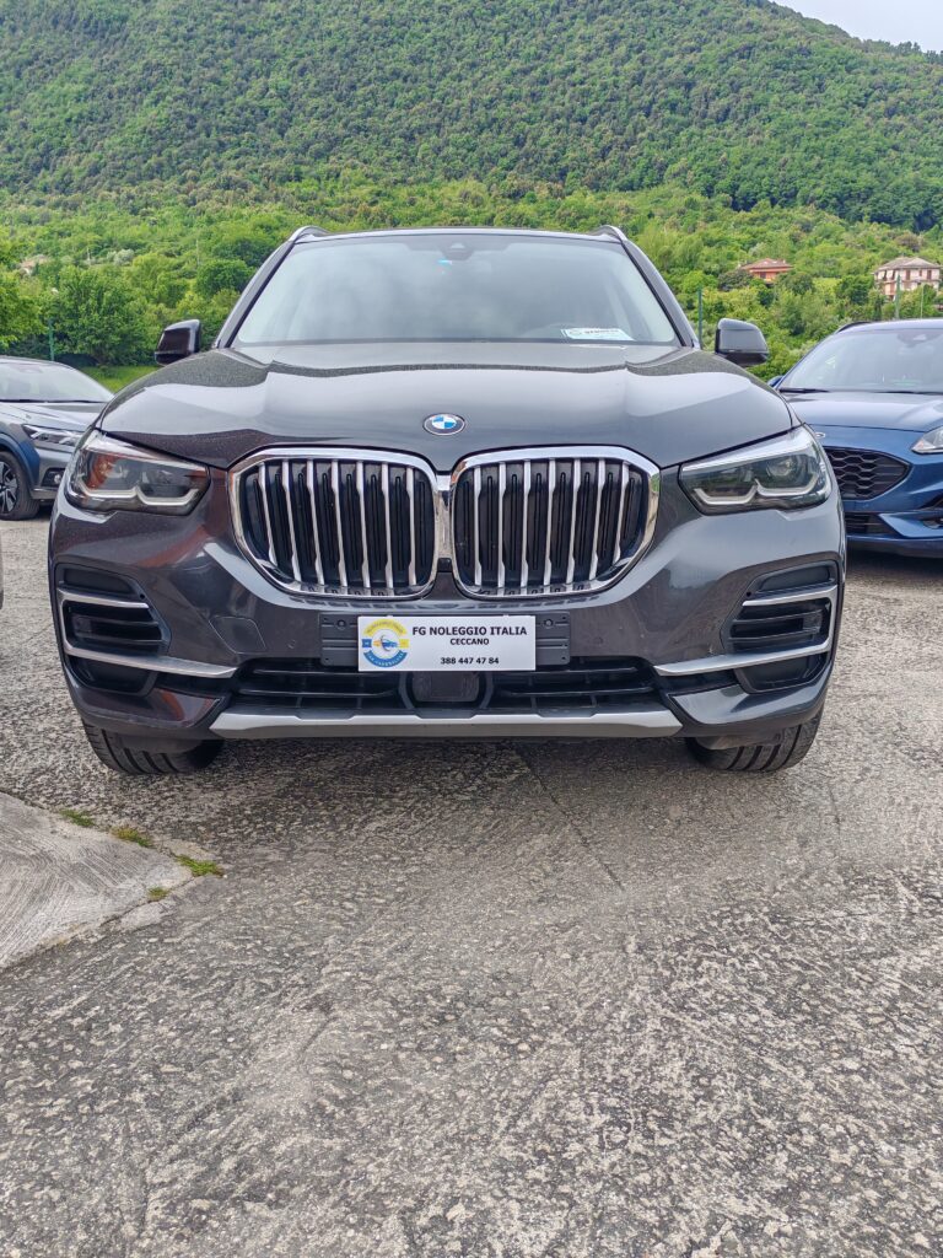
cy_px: 629
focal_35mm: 30
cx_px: 472
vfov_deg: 60.0
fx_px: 1090
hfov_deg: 46.8
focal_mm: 5.52
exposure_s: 1/640
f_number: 1.95
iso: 50
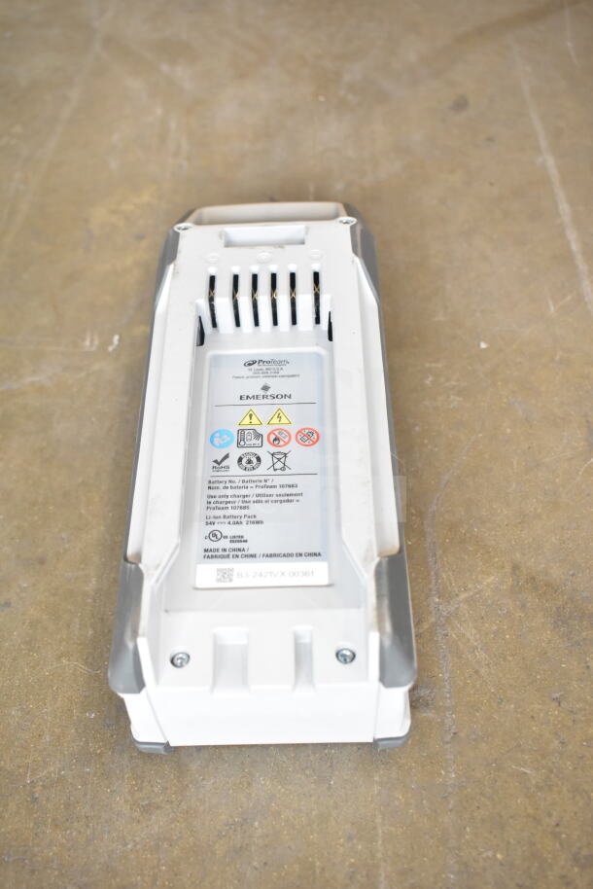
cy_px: 444
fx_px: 963
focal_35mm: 39
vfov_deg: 49.5
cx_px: 296
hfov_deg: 34.2
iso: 1600
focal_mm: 26
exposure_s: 1/100
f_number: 5
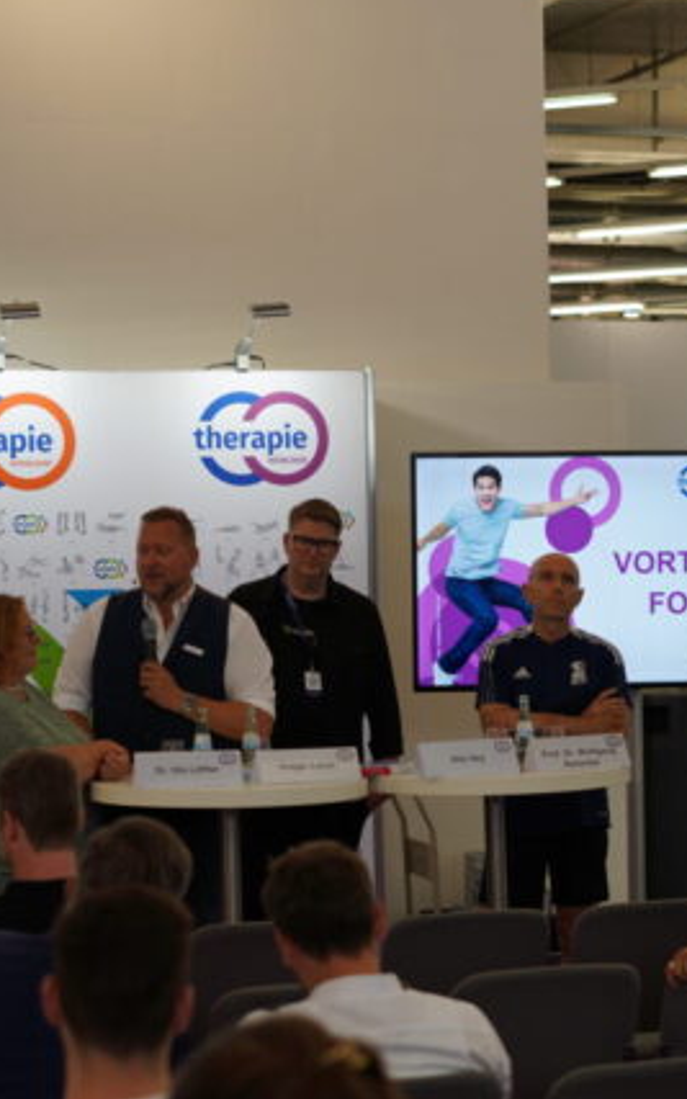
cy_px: 564
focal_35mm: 86
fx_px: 2575
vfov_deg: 24.1
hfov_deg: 15.2
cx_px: 314
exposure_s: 1/125
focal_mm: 50
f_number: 2.2
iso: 100
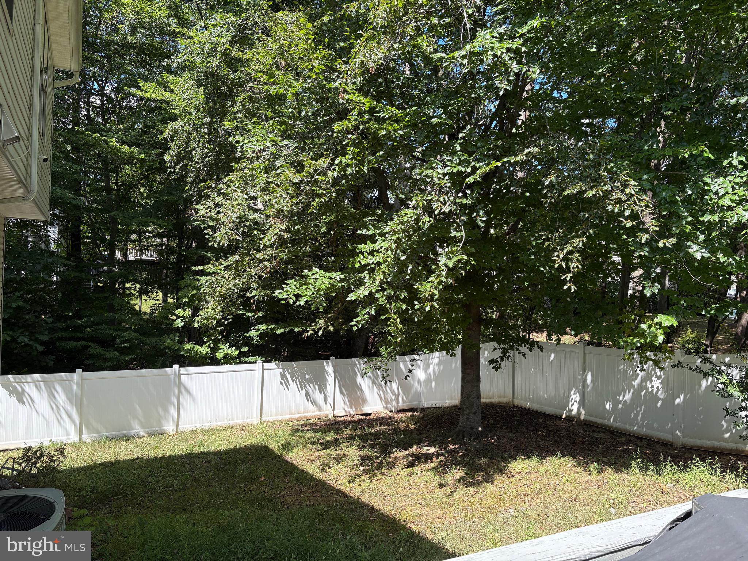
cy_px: 280
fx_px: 562
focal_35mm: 26
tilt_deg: +0.7
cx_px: 374
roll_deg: -1.9
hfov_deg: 67.3
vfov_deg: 53.1
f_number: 1.6
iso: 64
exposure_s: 1/973
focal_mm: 5.96
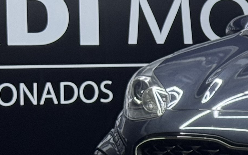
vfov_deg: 5.8
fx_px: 1527
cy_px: 169
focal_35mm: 226
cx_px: 448
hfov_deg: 8.9
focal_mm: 6.76
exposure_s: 1/50
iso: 64
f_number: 1.78
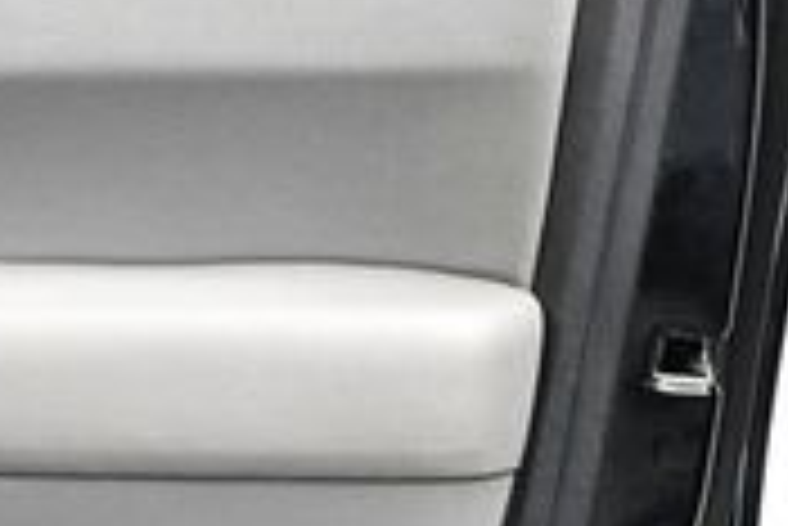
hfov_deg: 14.6
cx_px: -356
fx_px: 2892
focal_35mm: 132
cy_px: 638
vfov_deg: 10.2
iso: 3200
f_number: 3.5
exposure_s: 1/80
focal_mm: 18
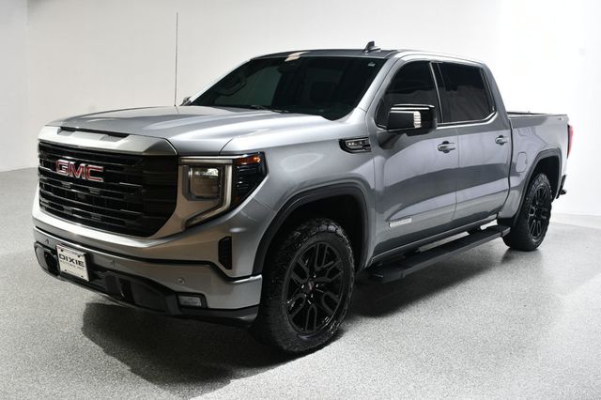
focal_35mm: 36
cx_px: 300
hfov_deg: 53.2
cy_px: 200
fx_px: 601
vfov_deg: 36.8
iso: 100
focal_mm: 24
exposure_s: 1/160
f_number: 9
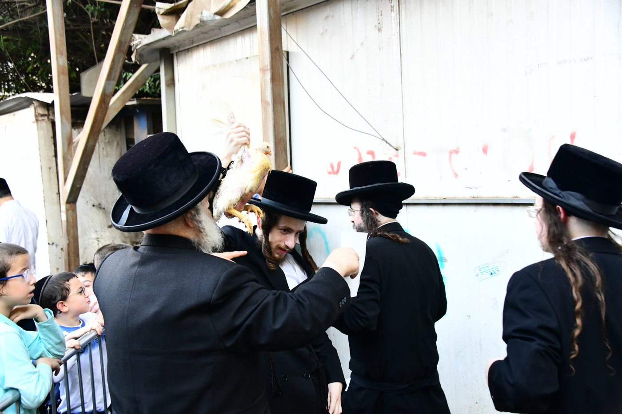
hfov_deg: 46.4
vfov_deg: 31.9
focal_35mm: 42
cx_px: 311
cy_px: 207
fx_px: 726
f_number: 5
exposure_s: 1/250
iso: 2500
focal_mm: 42
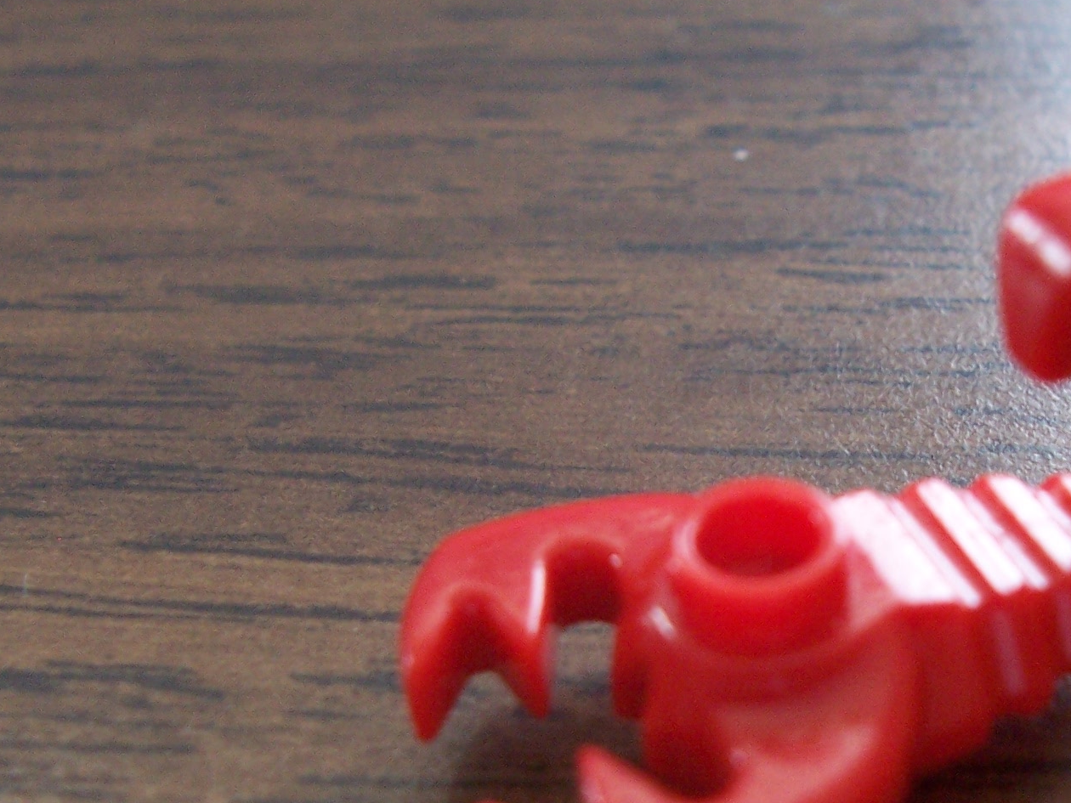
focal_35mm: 64
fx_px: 1980
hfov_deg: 29.7
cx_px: 819
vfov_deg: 22.7
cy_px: 585
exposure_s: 1/20
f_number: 2.8
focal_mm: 6
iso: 140
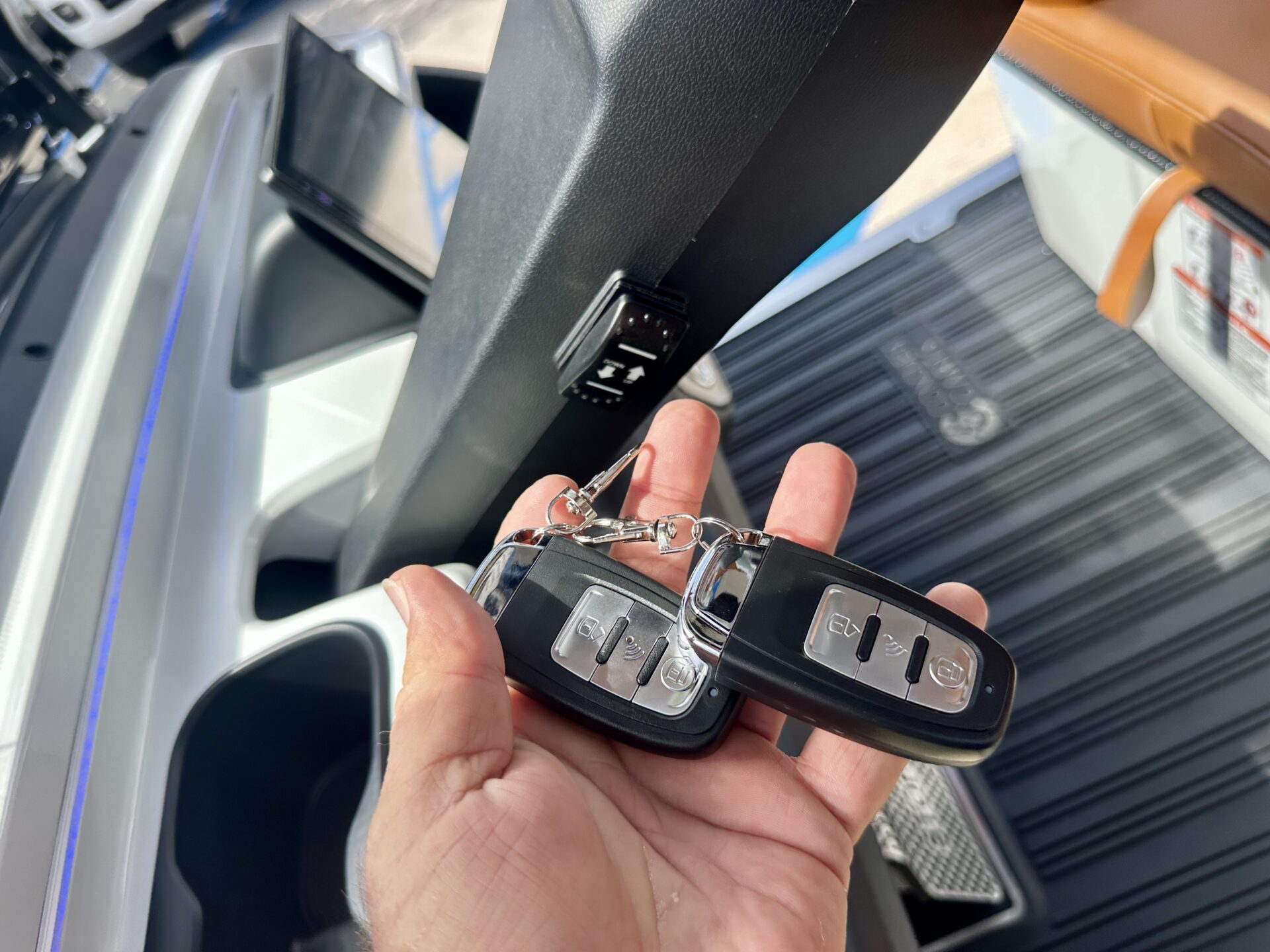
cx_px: 635
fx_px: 881
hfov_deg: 71.6
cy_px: 476
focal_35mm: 24
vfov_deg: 56.8
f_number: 1.78
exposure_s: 1/952
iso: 80
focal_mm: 6.86
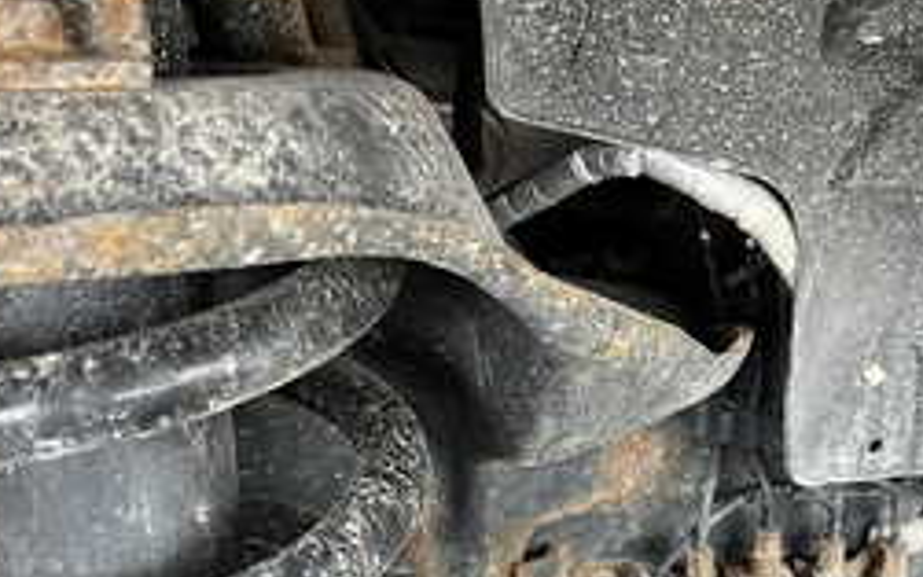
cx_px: 680
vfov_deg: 28.1
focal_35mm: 44
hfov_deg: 43.9
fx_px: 1107
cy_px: 526
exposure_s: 1/90
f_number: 1.6
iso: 125
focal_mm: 5.1
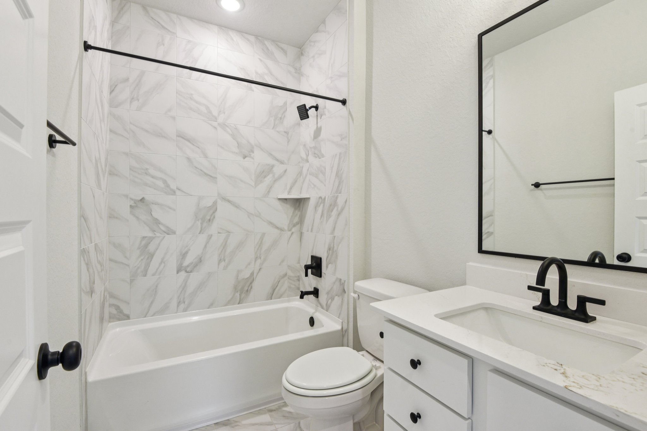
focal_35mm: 16
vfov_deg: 73.7
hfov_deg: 96.7
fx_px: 288
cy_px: 216
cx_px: 324
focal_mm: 16
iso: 560
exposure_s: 1/15
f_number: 8
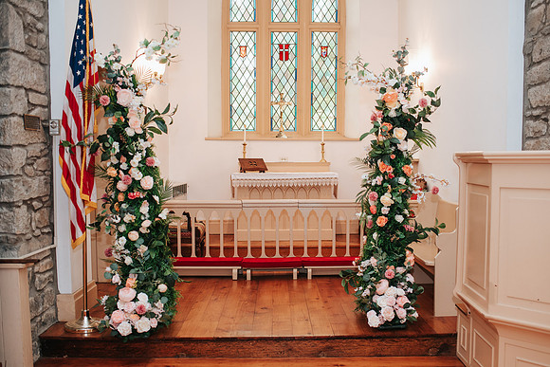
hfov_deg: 50.3
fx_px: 585
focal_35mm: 38
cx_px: 295
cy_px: 198
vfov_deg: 34.8
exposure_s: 1/200
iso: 1000
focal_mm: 35
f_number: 2.8
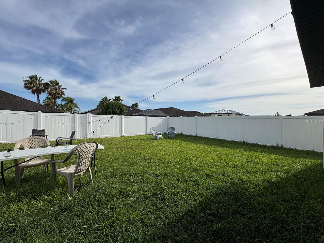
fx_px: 131
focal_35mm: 14
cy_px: 122
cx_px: 162
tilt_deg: -0.6
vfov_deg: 85.7
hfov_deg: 102.1
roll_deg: -0.5
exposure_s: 1/3106
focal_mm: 2.22
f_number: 2.2
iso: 40
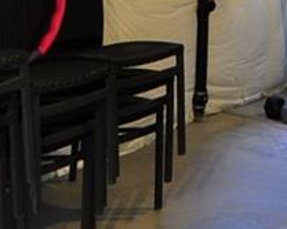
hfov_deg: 14.8
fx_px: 1103
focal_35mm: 130
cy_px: -139
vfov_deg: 11.3
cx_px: 159
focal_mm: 12
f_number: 4
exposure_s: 1/6
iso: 200
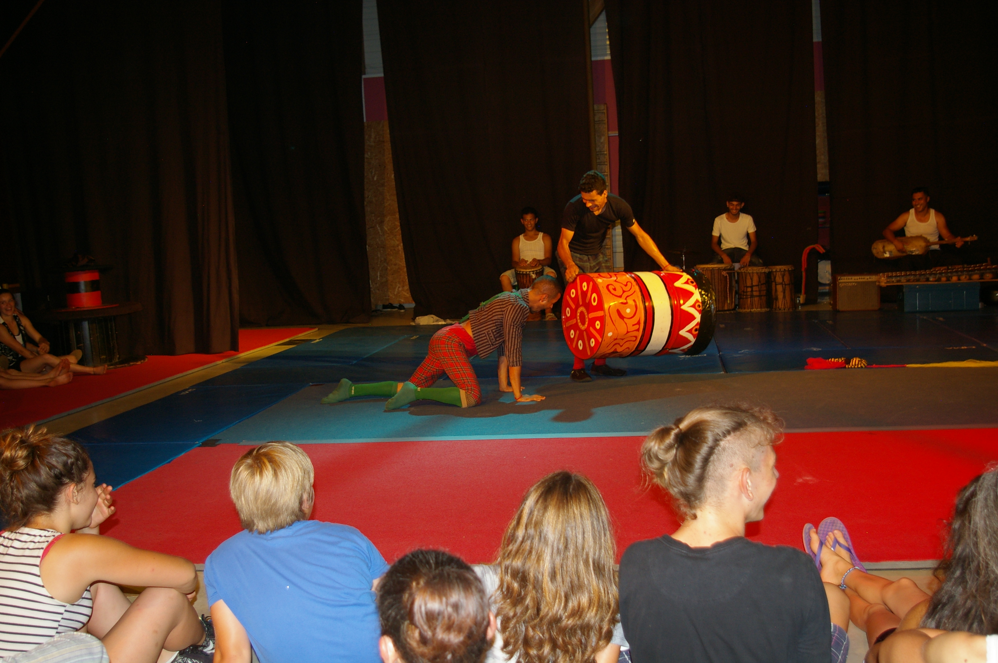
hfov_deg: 53.2
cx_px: 499
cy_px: 332
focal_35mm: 36
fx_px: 997
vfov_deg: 36.8
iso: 400
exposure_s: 1/45
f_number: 4.5
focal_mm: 24
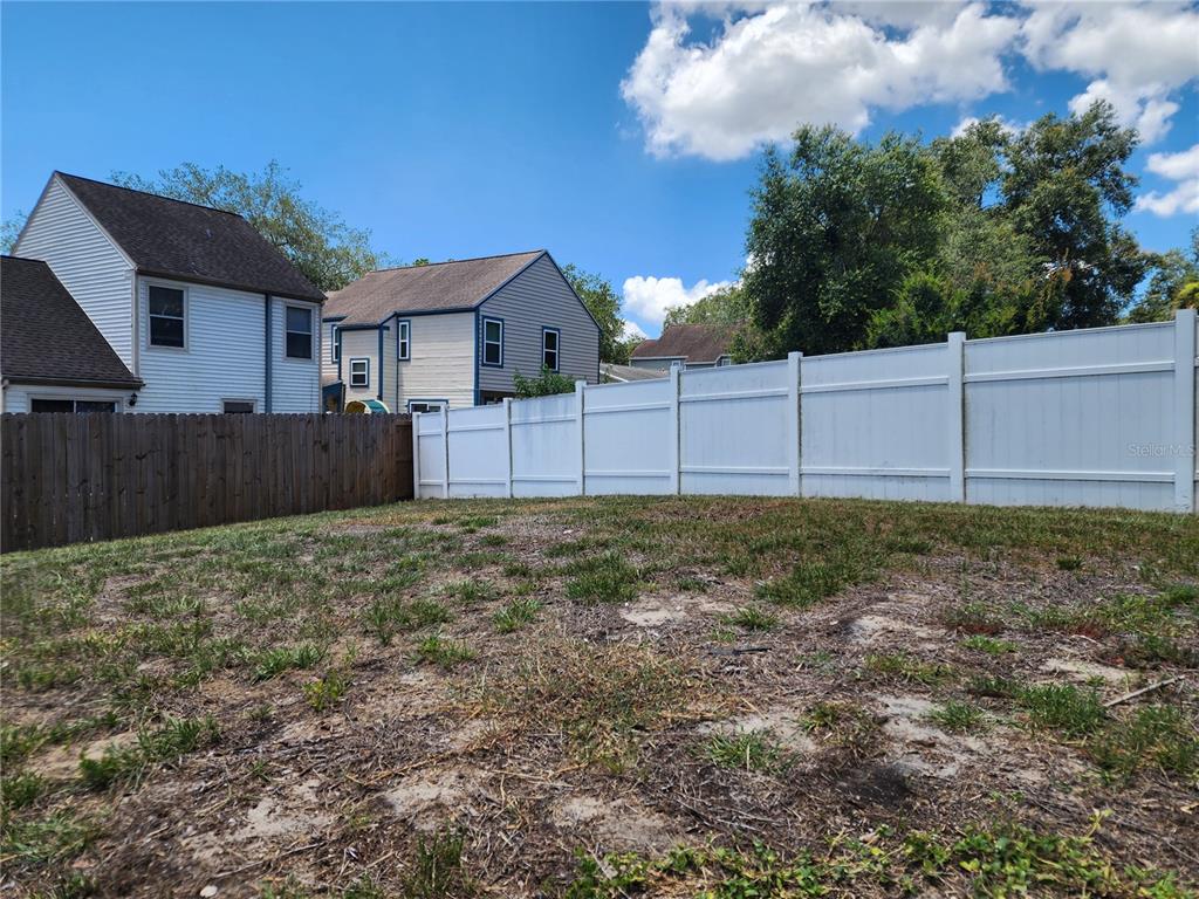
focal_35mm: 23
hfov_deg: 73.9
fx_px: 797
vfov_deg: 58.9
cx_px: 600
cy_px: 450
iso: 12
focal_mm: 6.4
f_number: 1.8
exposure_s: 1/848
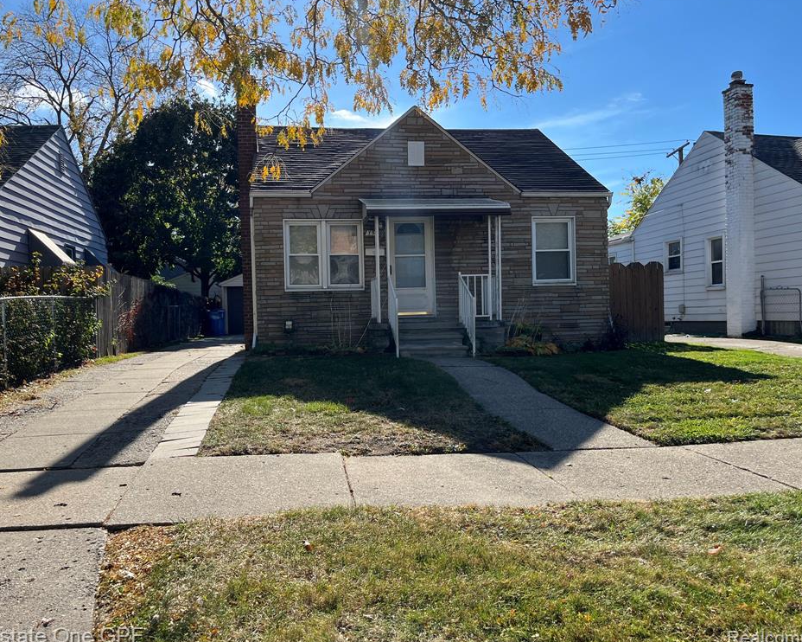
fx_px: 664
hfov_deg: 62.2
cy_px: 319
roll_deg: +1.3
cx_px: 372
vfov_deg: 51.5
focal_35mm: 28
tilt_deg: -0.8
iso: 50
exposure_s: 1/2463
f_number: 1.6
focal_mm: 5.1
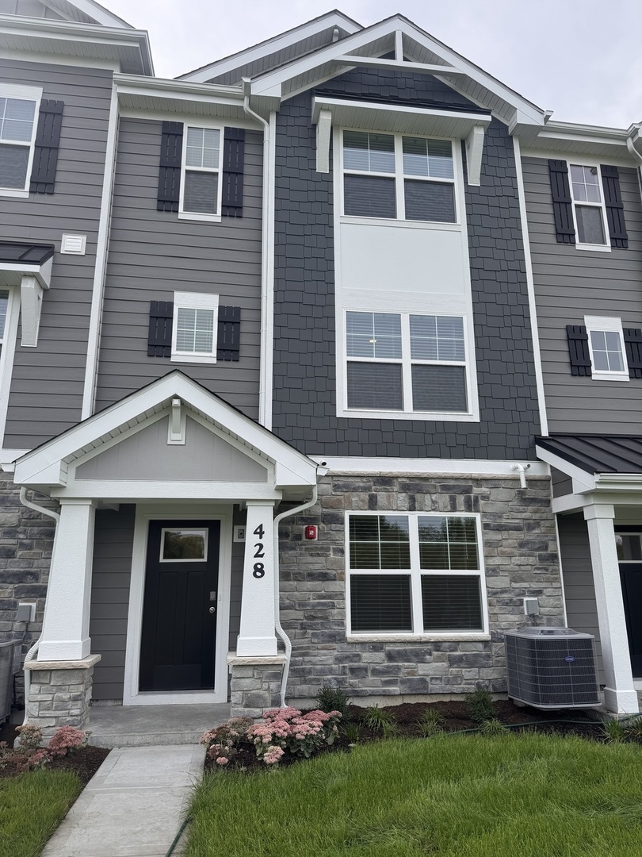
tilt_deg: +15.7
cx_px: 321
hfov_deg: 56.8
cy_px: 428
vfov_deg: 71.6
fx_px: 593
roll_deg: +0.1
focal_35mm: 24
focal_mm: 6.76
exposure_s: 1/2604
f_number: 1.78
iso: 80
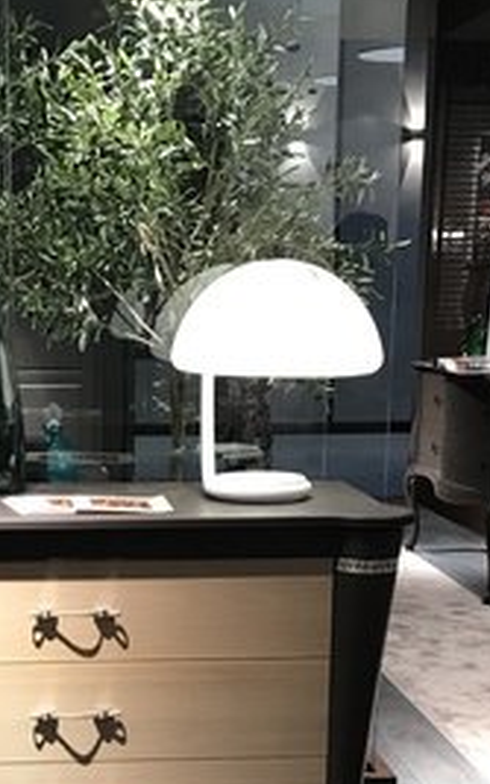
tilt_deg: -12.8
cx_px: 123
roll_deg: -0.7
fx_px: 1473
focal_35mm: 69
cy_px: 615
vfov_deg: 29.2
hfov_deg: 18.8
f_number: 1.8
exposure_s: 1/33
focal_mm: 3.99
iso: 40
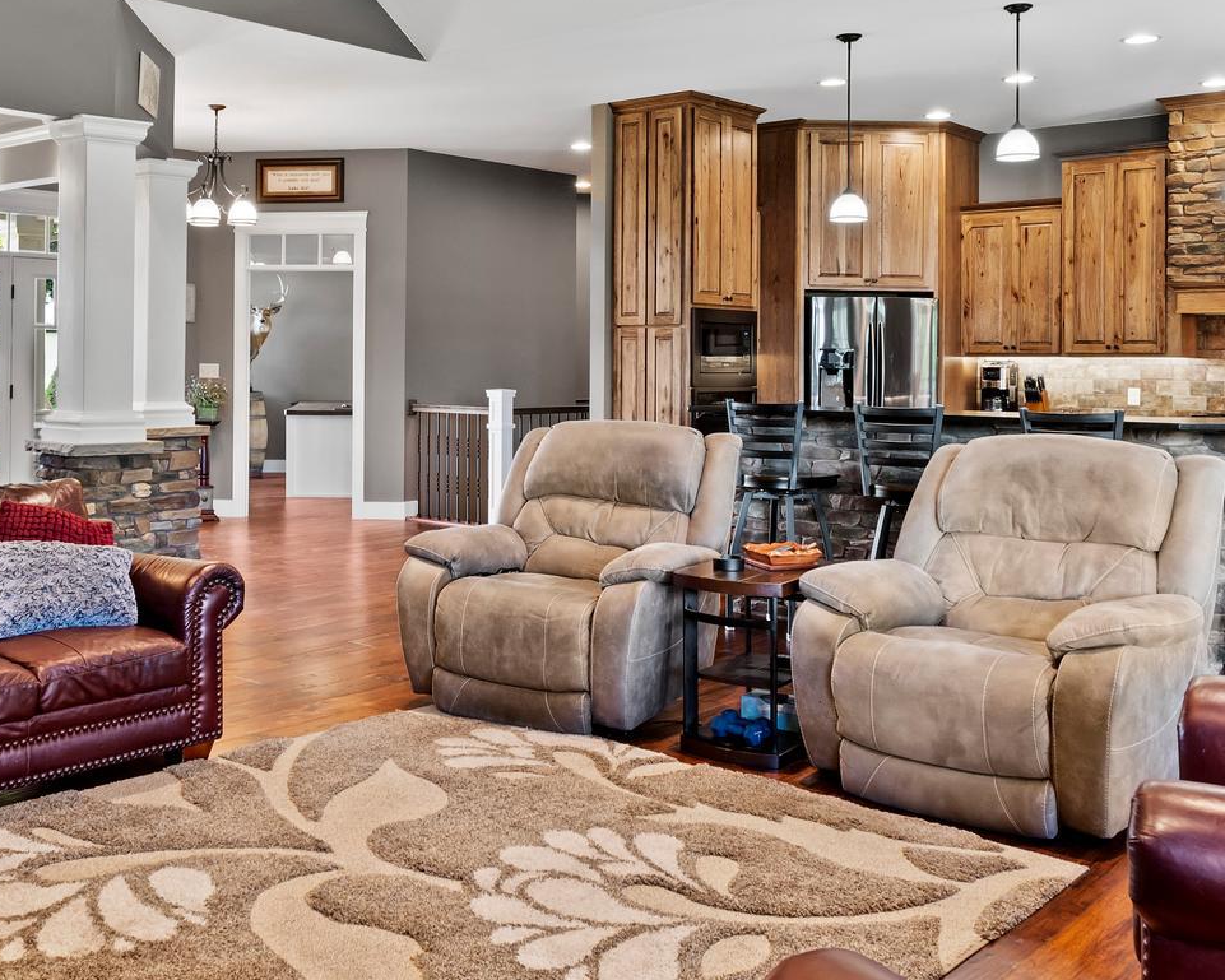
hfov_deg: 49.8
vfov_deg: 40.6
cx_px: 470
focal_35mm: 36
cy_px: 322
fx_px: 1305
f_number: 8
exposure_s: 1/5
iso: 500
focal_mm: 18
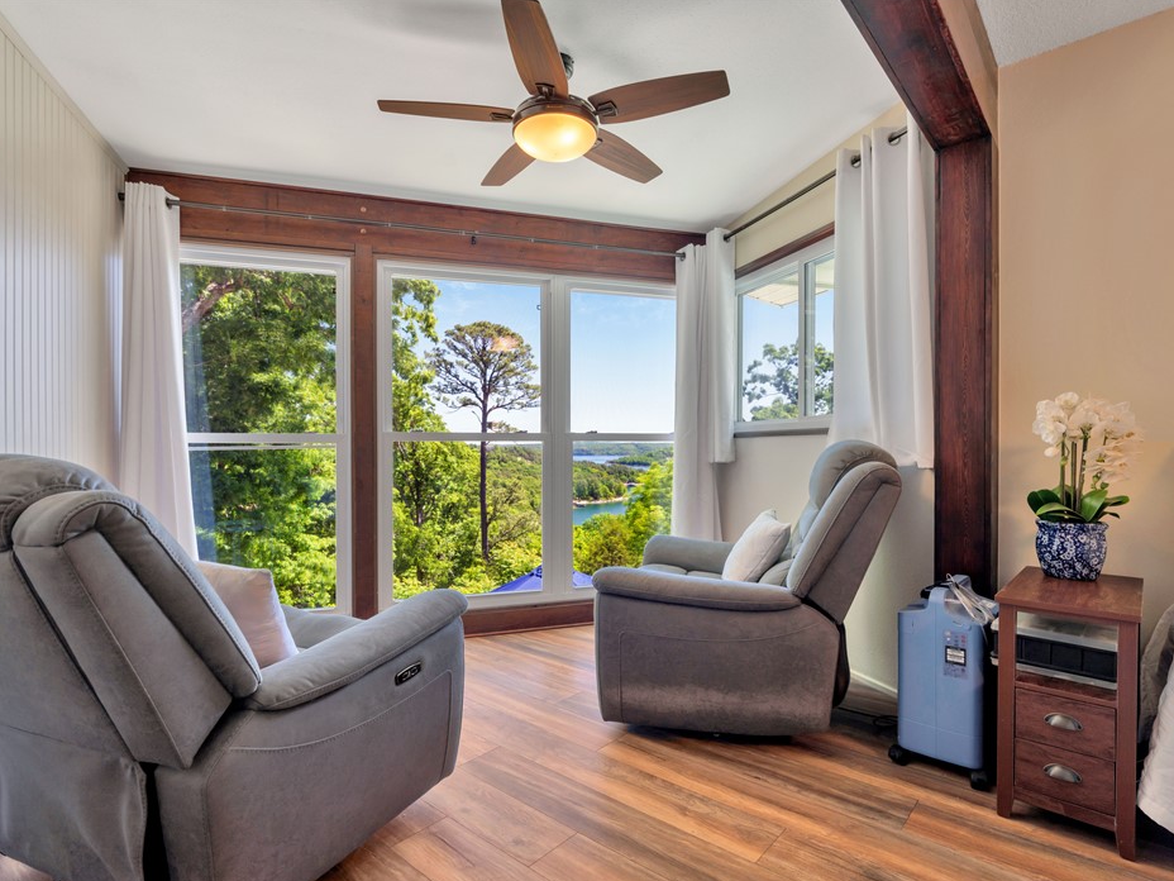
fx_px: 610
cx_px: 565
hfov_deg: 87.7
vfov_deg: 71.6
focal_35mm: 18
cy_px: 454
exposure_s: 1/10
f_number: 7.1
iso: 100
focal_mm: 16
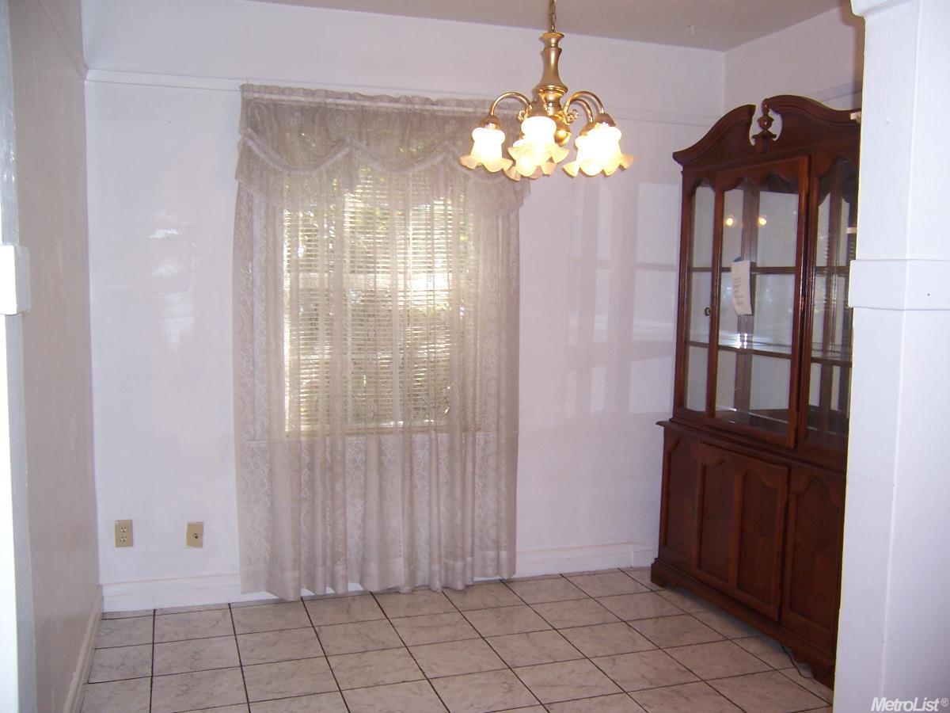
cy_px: 356
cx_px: 475
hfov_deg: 55.4
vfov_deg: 42.9
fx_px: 906
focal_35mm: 33
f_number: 2.8
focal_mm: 5.5
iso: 80
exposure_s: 1/60
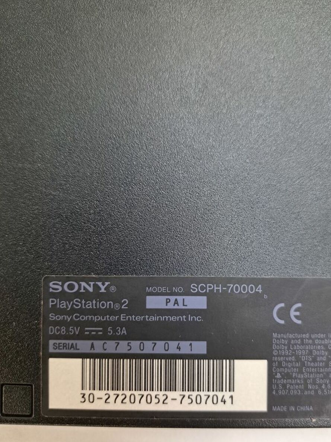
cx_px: 180
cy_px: 243
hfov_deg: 51.3
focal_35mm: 27
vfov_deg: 65.2
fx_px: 344
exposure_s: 1/60
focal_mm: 5.23
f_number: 1.8
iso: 200
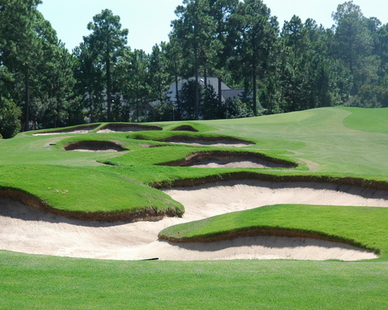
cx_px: 175
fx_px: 1527
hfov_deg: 14.5
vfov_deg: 11.6
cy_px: 155
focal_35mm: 133
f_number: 10
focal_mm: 78
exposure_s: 1/200
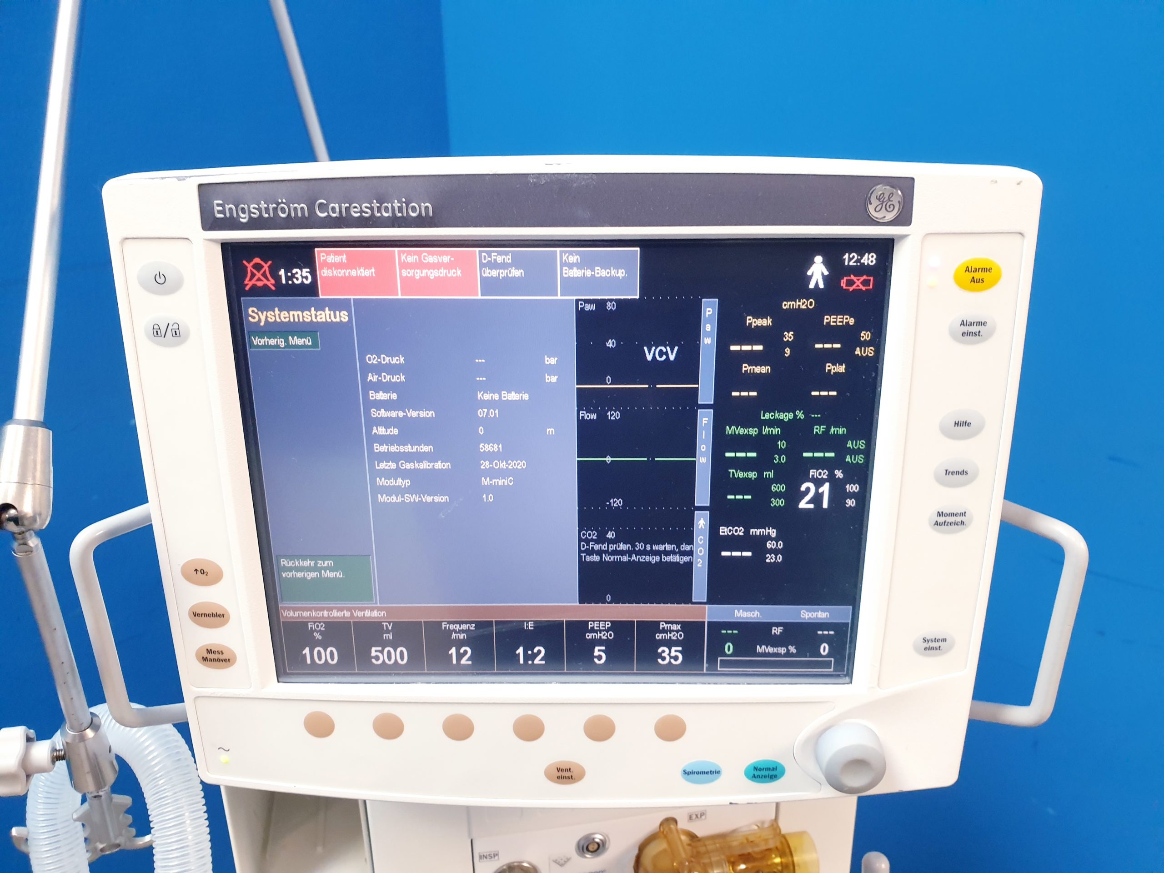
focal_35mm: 26
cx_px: 582
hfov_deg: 67.3
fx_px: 874
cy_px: 436
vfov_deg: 53.1
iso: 320
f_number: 2.4
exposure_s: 1/50
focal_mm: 4.3
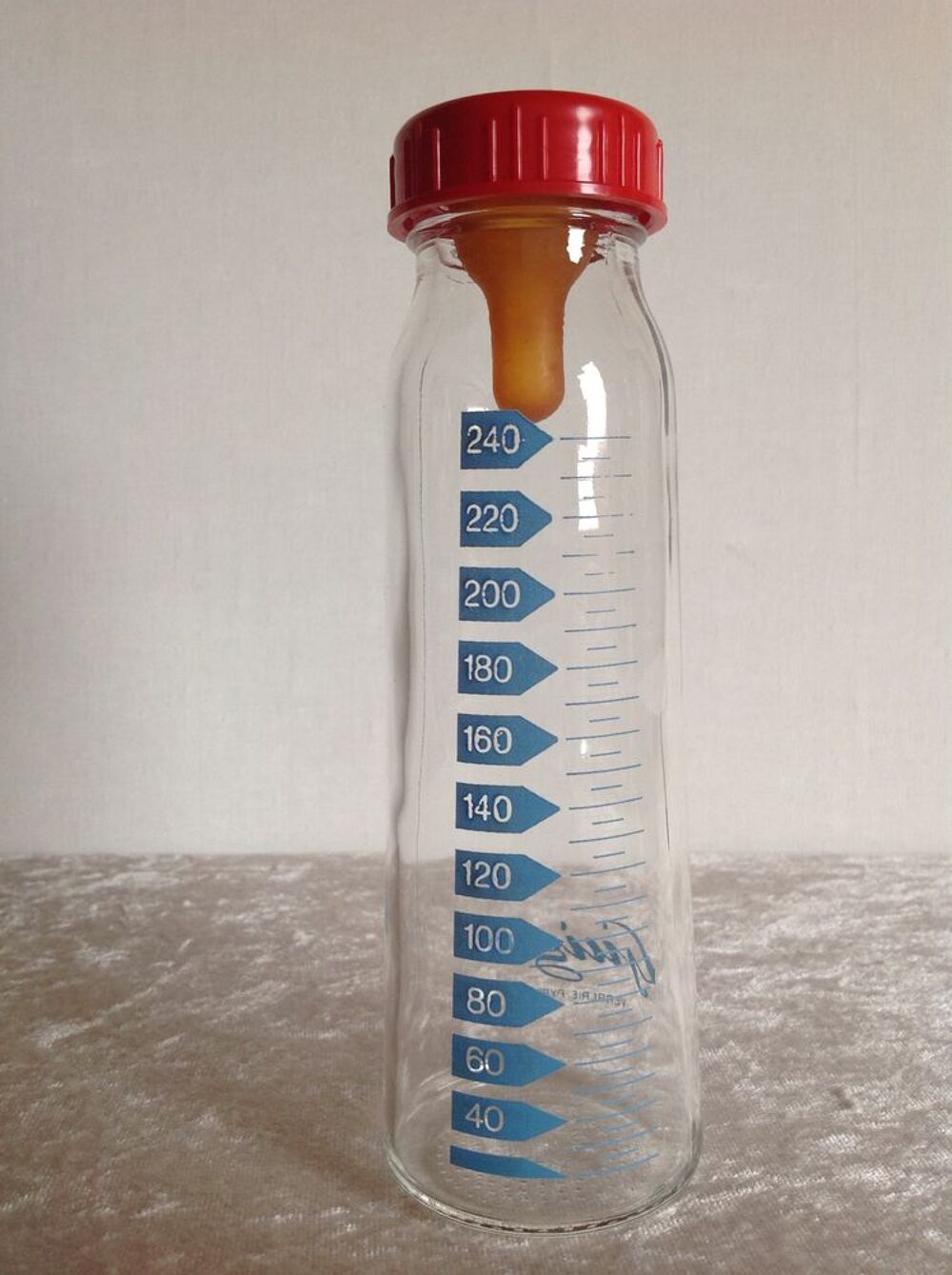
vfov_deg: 52.7
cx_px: 476
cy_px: 638
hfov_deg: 40.6
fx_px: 1287
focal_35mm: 35
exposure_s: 1/40
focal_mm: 4.28
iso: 50
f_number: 2.4
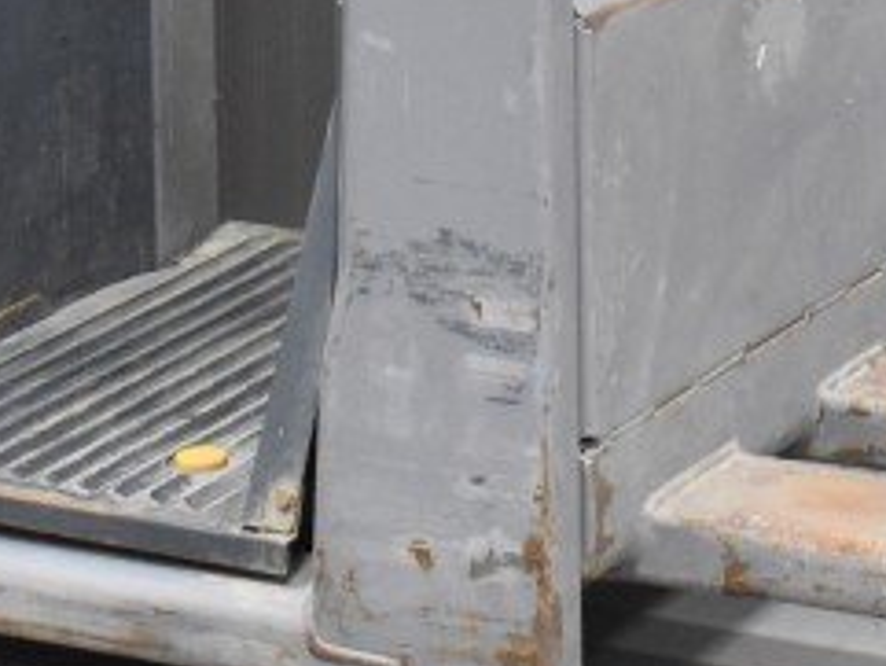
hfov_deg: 11.5
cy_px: -342
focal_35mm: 172
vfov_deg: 8.4
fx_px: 4405
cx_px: 537
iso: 1600
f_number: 4
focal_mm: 24
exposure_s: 1/50
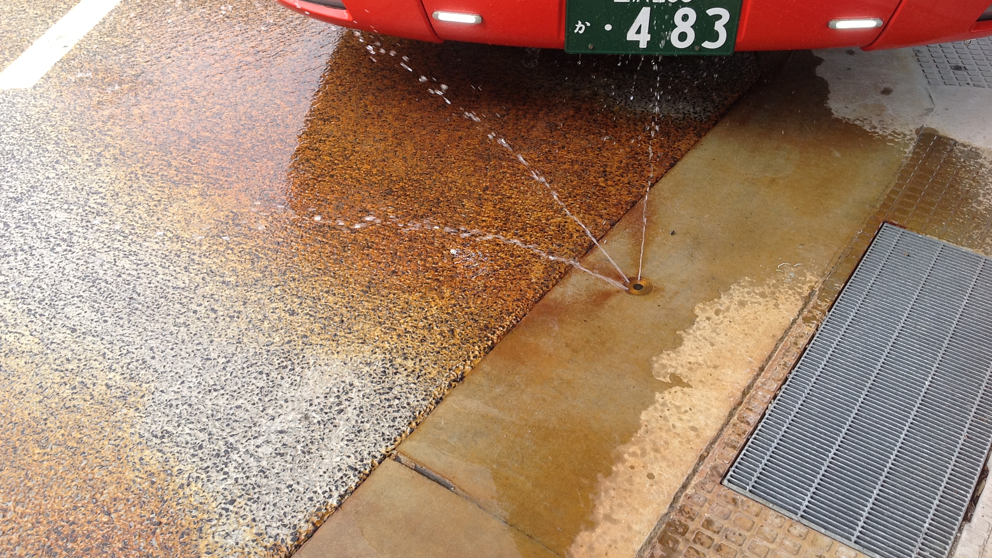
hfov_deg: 51.6
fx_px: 1026
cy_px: 236
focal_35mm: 39
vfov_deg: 30.4
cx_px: 488
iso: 80
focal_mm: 4.28
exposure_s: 1/332
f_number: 2.4
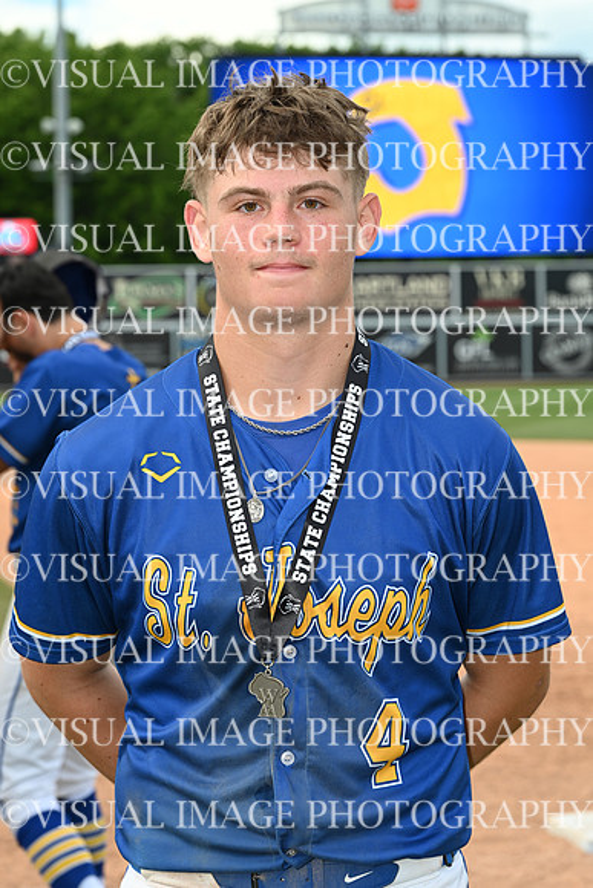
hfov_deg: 13.6
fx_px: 2494
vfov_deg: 20.2
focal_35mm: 101
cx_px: 296
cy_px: 444
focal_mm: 101
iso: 160
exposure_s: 1/160
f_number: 8
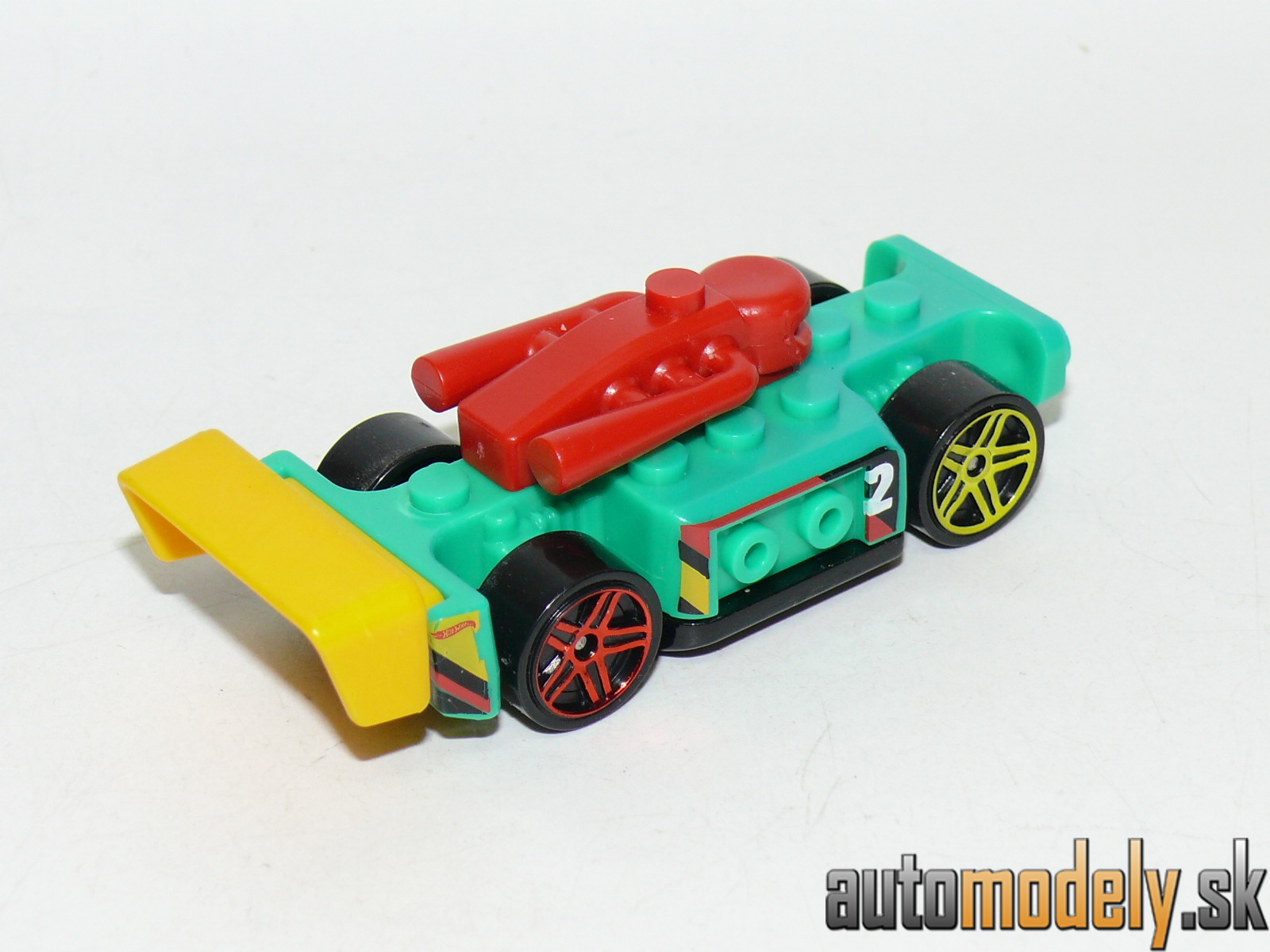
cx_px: 635
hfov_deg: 19.3
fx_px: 3742
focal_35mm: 102
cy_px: 476
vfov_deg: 14.5
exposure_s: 1/30
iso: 100
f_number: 4
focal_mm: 13.4
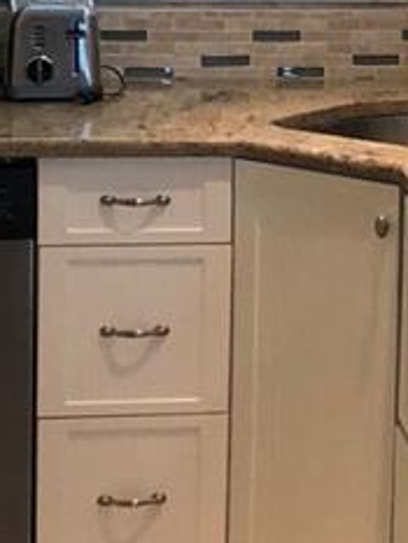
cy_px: 124
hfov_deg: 10.2
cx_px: 478
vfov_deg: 13.6
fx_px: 2261
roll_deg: -0.9
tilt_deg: -10.5
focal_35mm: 144
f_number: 1.8
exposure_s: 1/20
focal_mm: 4
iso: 40
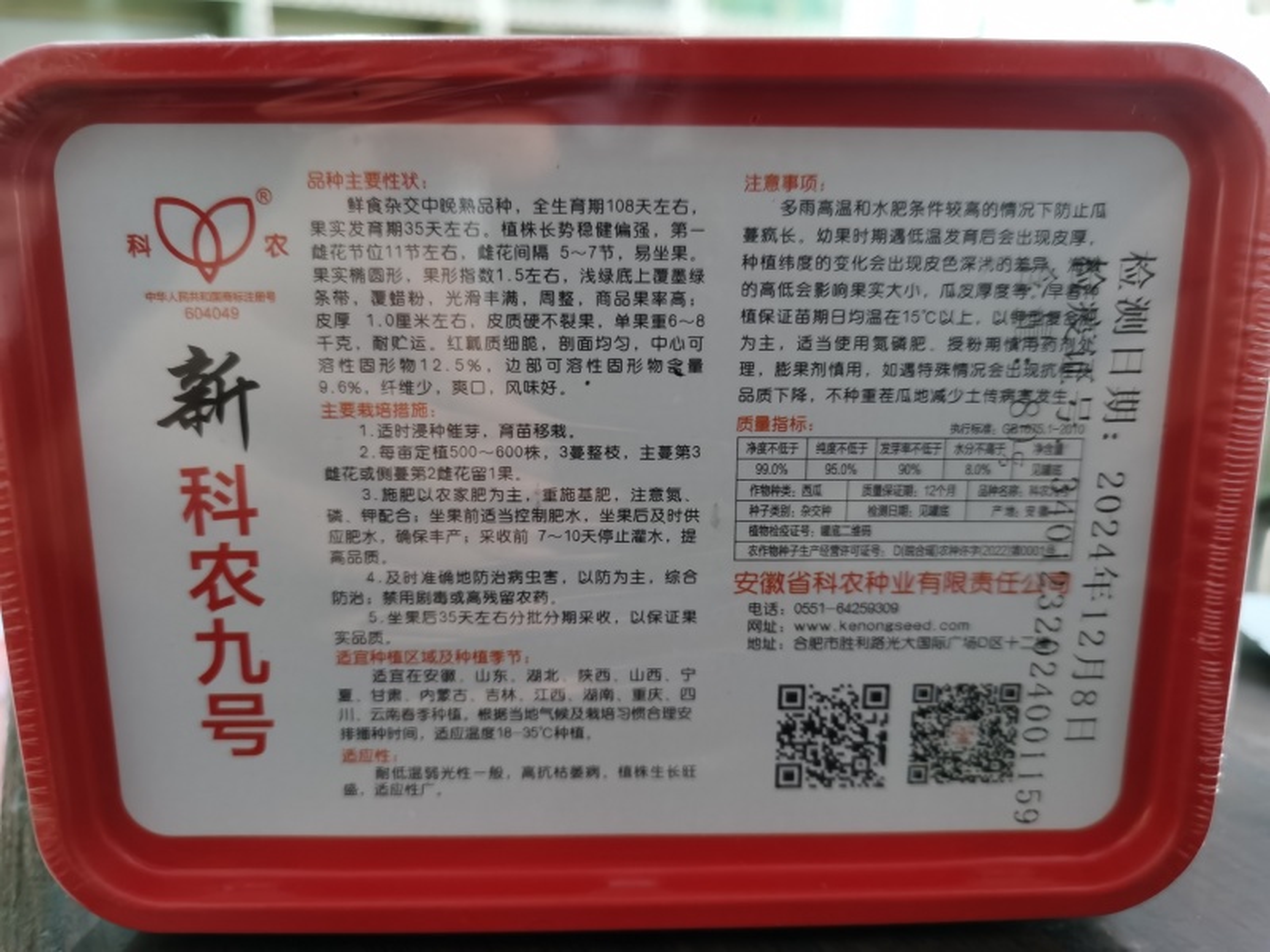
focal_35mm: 27
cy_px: 476
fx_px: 991
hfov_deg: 65.3
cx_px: 635
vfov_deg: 51.4
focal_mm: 5.58
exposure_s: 1/33.3
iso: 250
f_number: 1.8
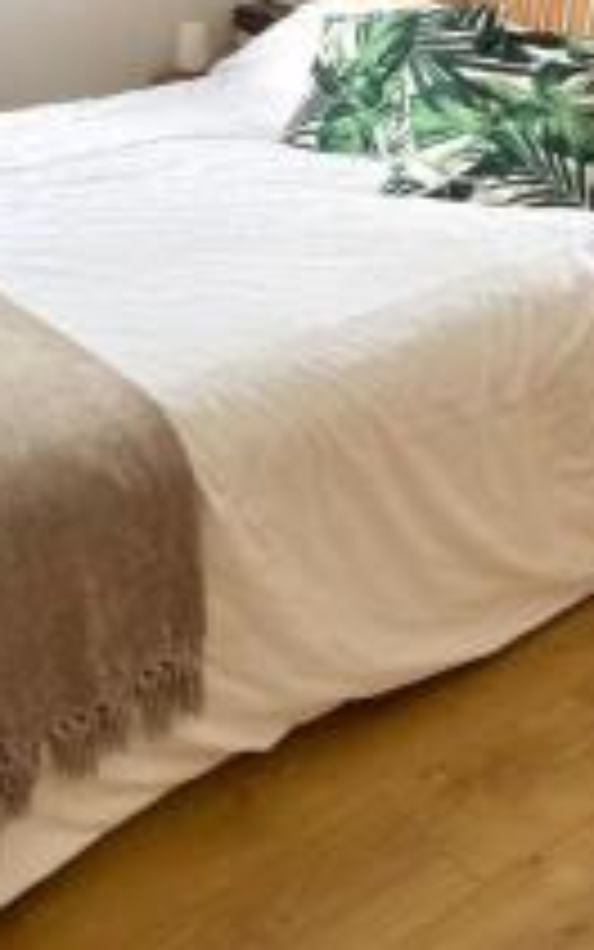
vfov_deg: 34.7
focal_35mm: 57
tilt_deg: -19.5
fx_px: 1475
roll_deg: -1.7
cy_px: 214
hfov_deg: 22.7
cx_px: 212
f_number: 1.6
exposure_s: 1/121
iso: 64
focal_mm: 4.2
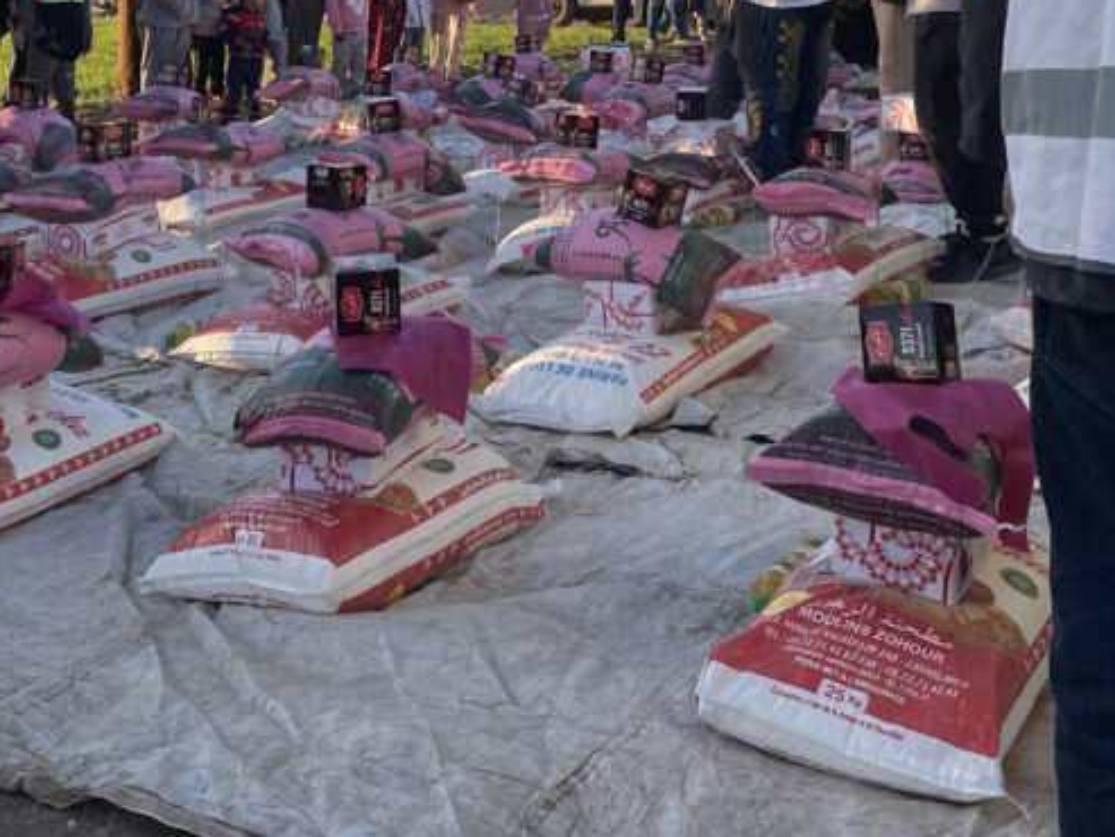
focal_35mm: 54
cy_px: 45
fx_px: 1740
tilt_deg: -3.7
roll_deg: -0.5
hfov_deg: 35.5
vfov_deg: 26.0
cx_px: 520
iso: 50
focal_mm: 4.2
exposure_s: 1/1825
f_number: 1.6
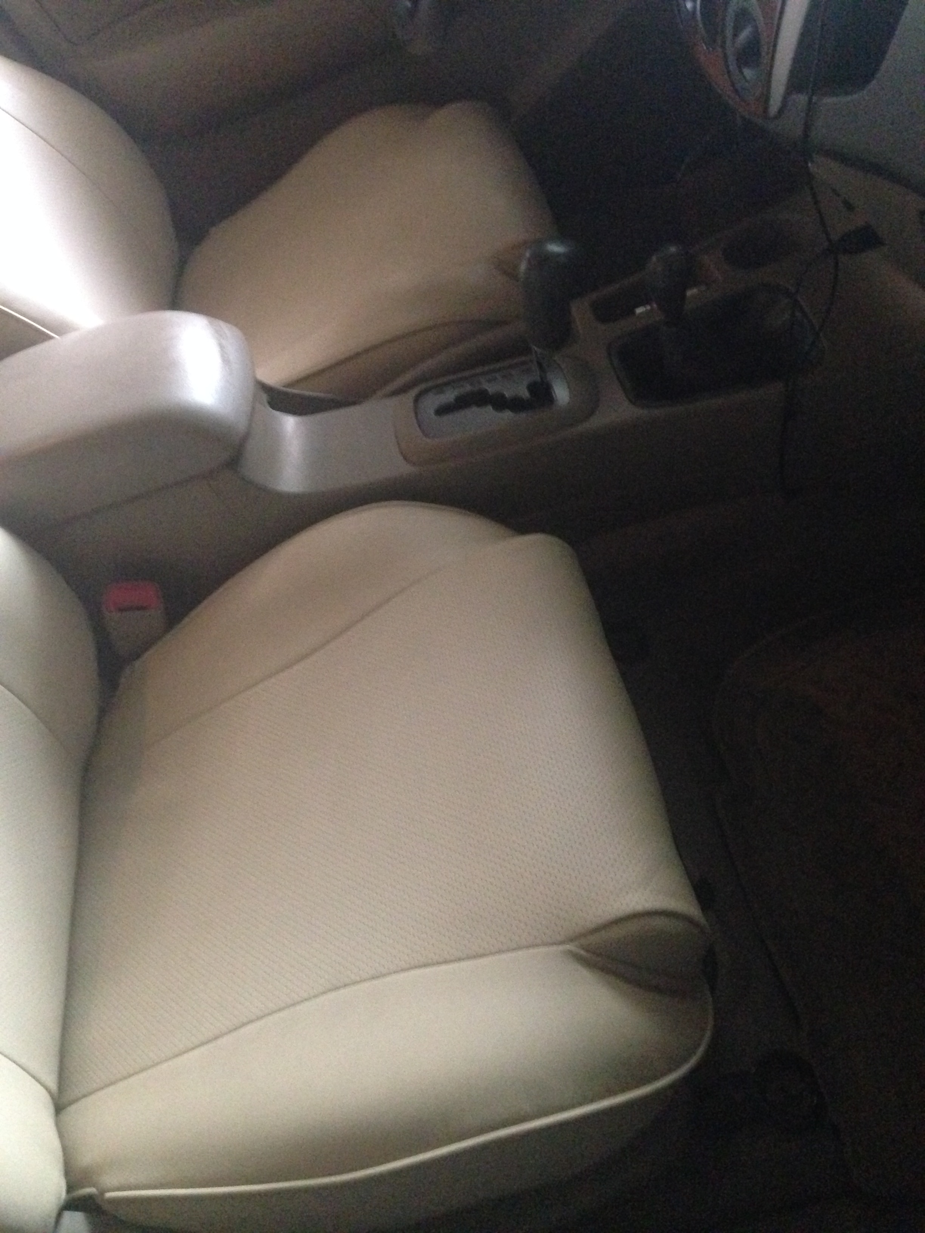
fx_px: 1176
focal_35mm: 33
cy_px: 616
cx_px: 462
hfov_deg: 42.9
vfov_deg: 55.4
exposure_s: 1/15
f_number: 2.4
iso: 800
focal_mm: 4.12
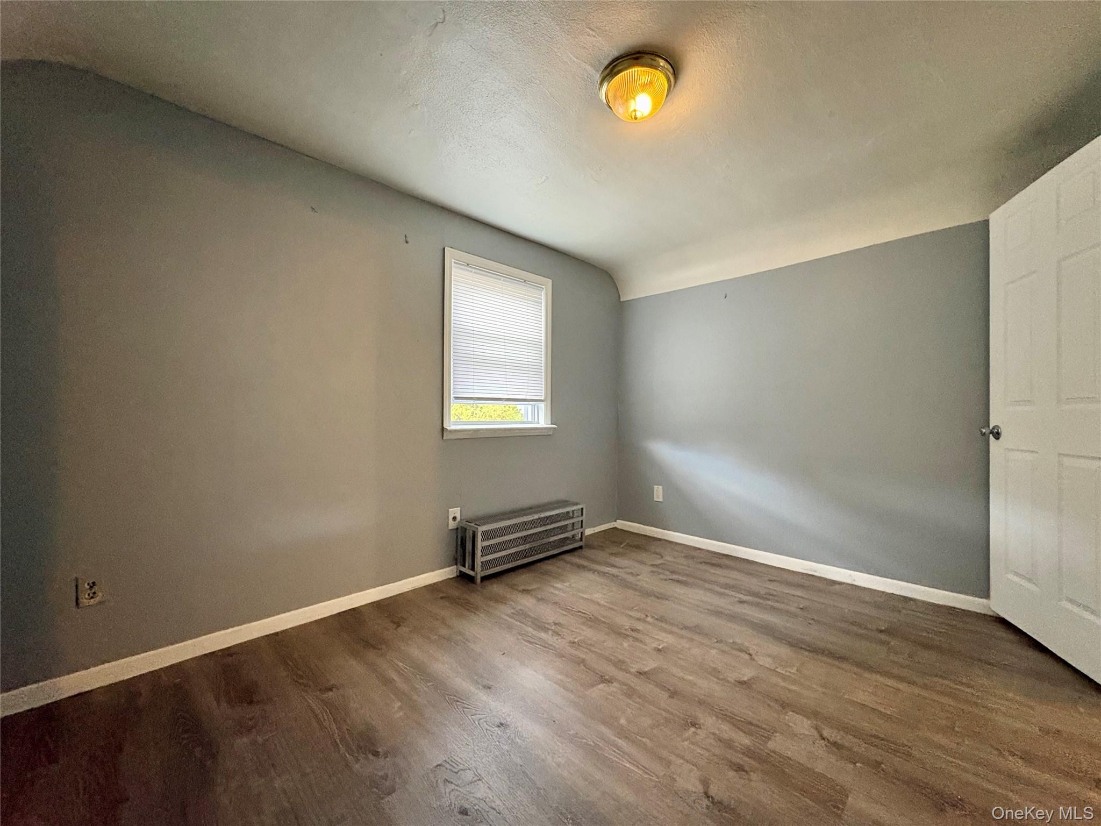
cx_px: 550
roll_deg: +1.0
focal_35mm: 14
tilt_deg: +0.6
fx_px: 445
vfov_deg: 85.7
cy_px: 413
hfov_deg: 102.1
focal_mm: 2.22
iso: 640
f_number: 2.2
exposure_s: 1/60
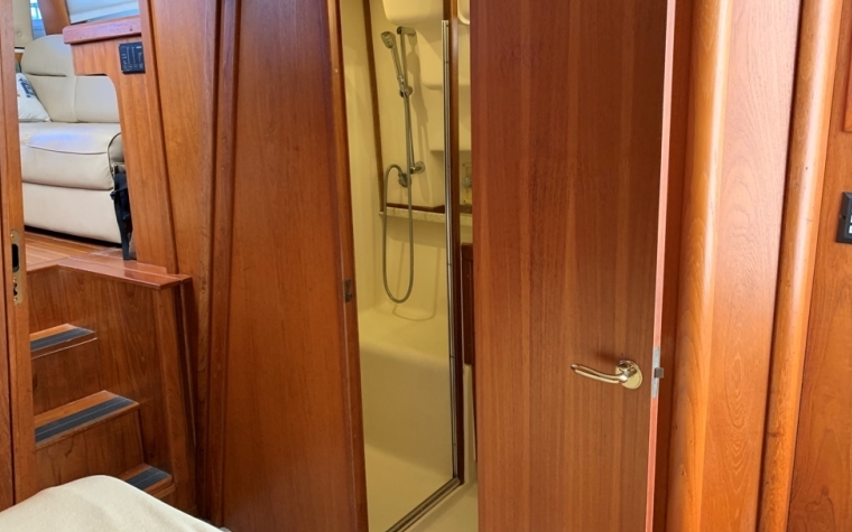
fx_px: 673
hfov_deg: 64.6
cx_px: 409
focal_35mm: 29
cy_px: 243
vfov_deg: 43.1
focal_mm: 4.25
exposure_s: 1/60
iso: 320
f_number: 1.8
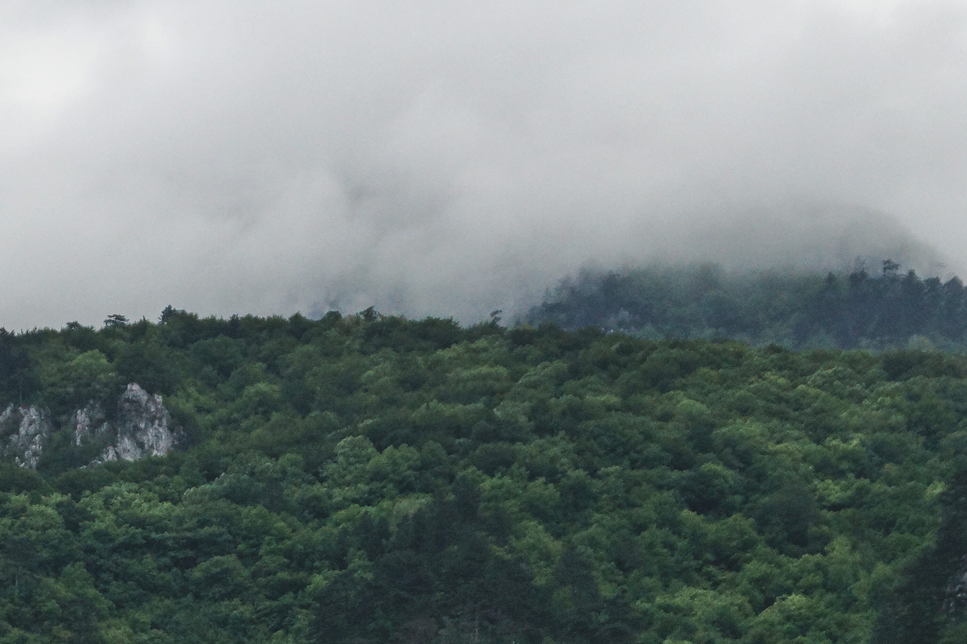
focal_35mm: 194
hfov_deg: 10.5
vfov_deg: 7.1
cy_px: 534
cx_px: 69
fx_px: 5211
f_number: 7.1
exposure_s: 1/640
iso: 400
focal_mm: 60
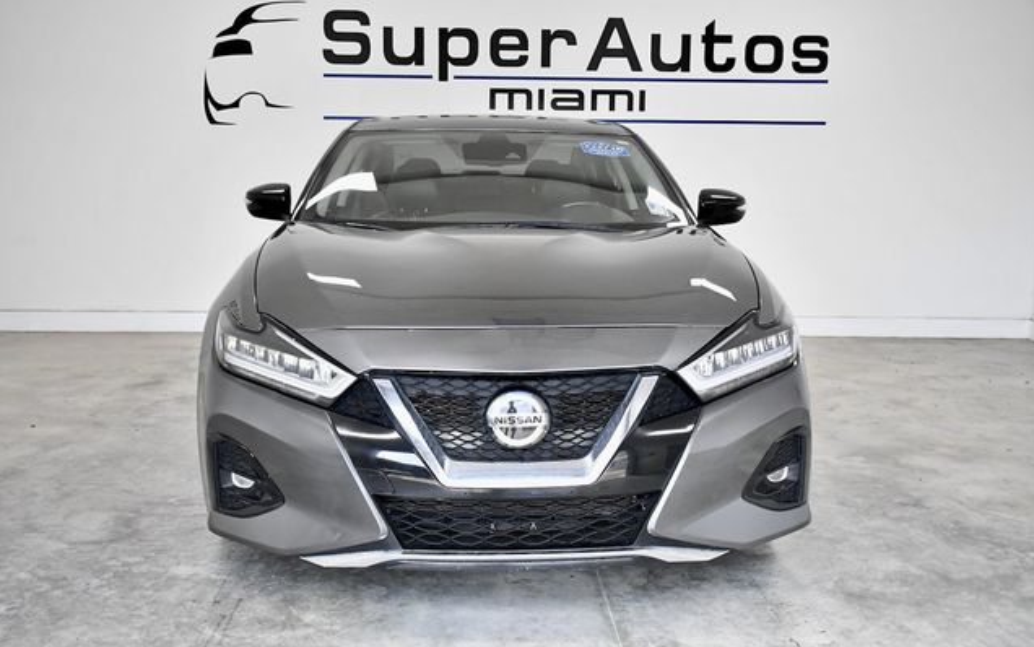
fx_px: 1128
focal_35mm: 40
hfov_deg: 49.3
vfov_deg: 32.0
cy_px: 321
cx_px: 519
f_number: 4.5
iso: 2500
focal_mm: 26
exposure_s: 1/1000
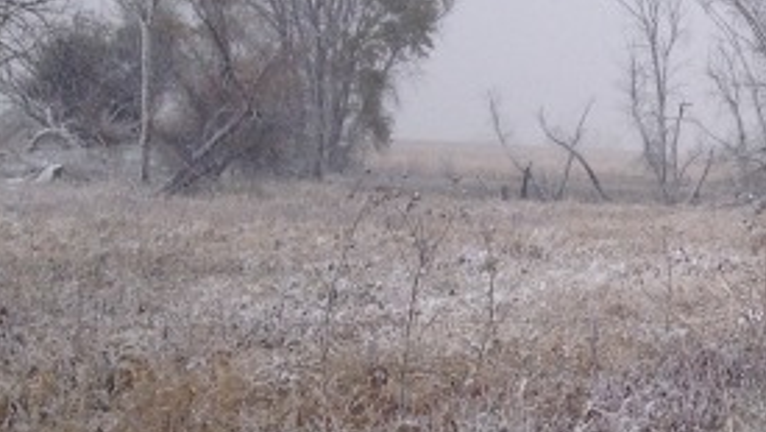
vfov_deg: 10.9
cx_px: 1045
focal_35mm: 111
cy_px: 315
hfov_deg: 17.8
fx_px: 2256
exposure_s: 1/400
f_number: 2.4
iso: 50
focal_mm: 4.28
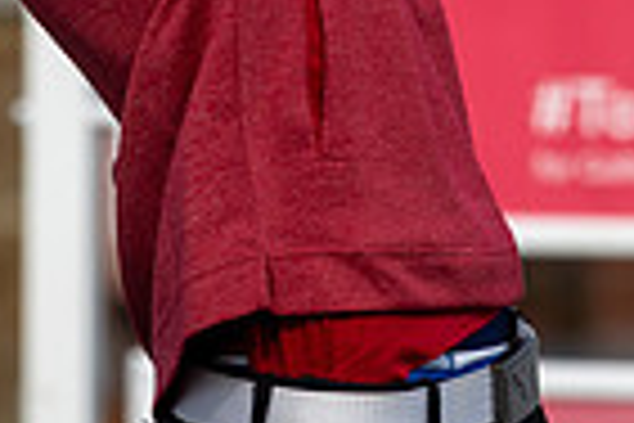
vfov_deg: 1.1
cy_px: -371
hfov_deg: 1.7
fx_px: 21801
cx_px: 193
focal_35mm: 1238
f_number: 5.6
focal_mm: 300
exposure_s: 1/1250
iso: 160
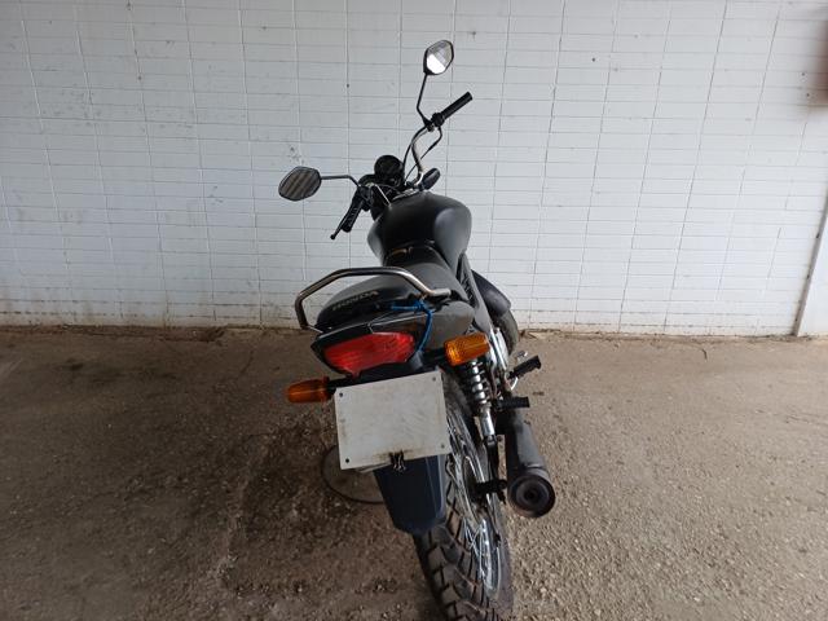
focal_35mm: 25
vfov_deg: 54.9
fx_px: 598
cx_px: 414
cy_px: 310
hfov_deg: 69.4
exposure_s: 1/126
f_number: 1.8
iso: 50
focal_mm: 4.65
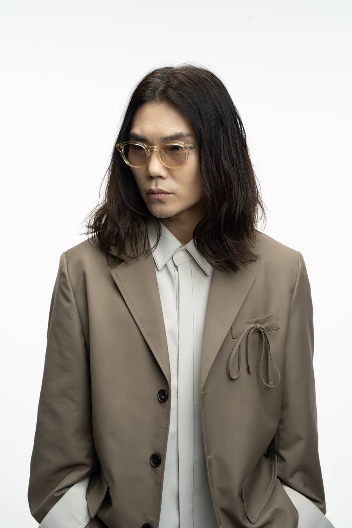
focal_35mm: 50
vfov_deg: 39.6
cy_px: 264
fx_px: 733
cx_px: 176
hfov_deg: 27.0
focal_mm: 50
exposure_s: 1/125
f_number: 16
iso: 250
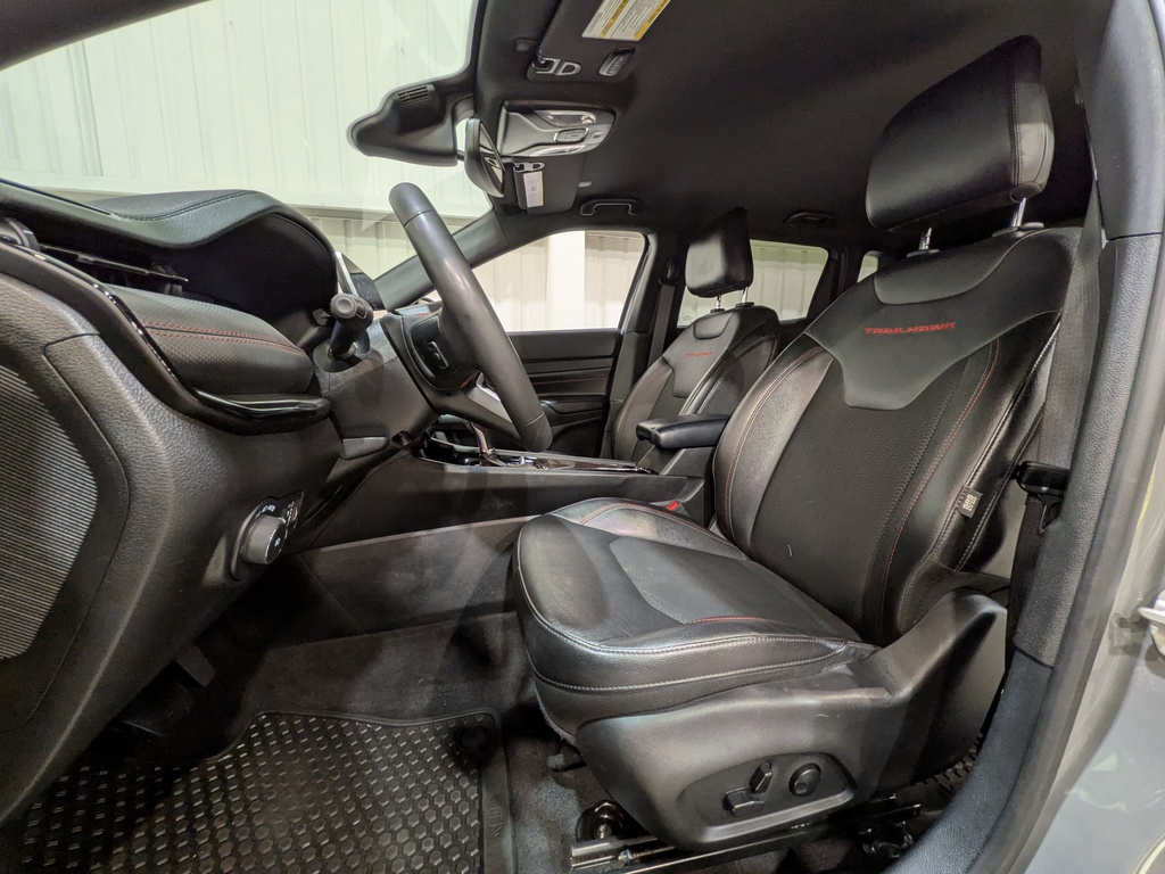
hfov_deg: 102.1
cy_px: 437
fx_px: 471
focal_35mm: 14
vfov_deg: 85.7
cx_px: 582
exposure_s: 1/24
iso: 64
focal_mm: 1.83
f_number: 2.2
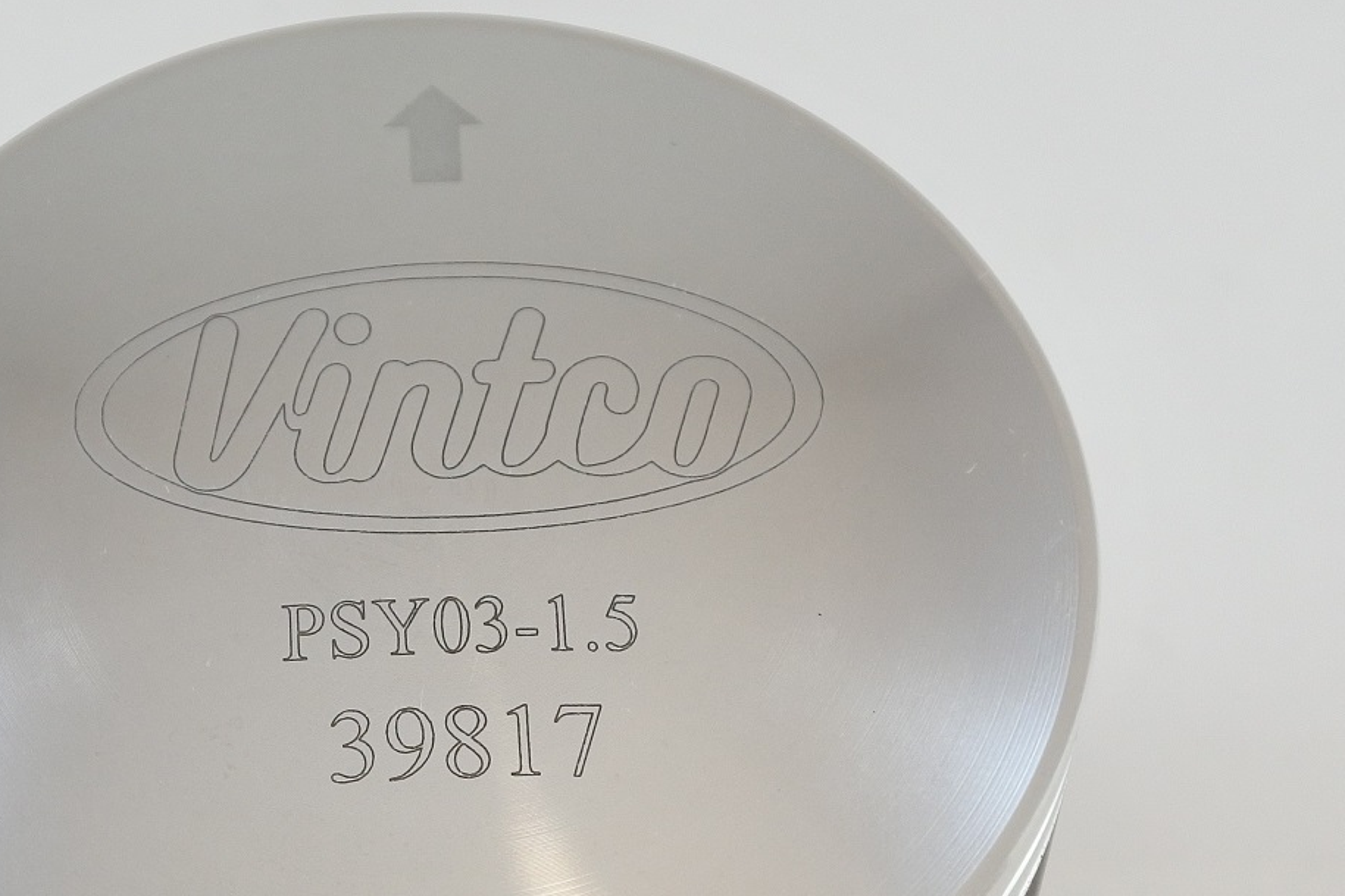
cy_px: 806
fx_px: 3400
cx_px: 453
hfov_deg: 22.3
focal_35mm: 91
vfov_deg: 14.9
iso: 400
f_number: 4.5
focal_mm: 17.2
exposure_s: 1/125
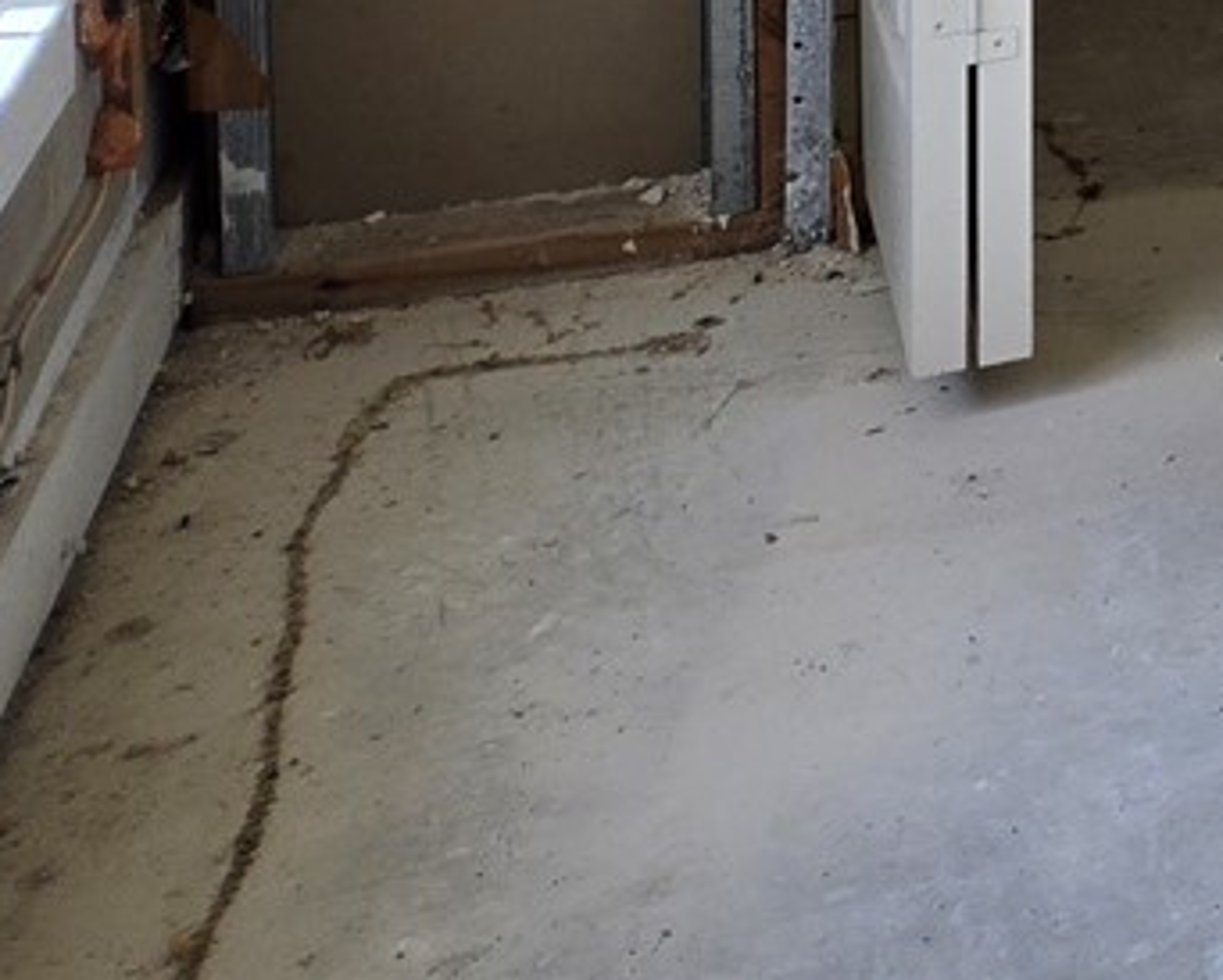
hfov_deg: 14.0
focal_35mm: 105
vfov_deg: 12.8
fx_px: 3803
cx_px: 2764
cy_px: -984
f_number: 1.8
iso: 25
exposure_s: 1/183
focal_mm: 5.4
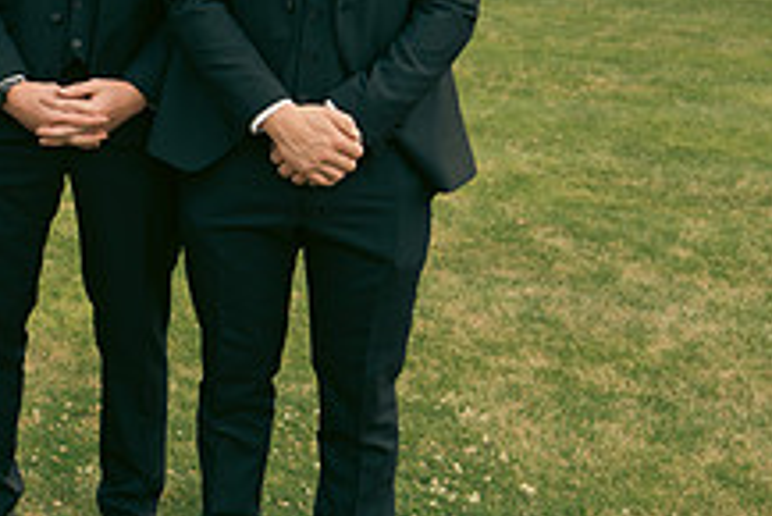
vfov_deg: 14.9
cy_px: 48
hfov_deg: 20.3
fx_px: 1953
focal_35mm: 91
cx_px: -253
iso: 125
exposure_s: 1/320
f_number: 3.5
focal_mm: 34
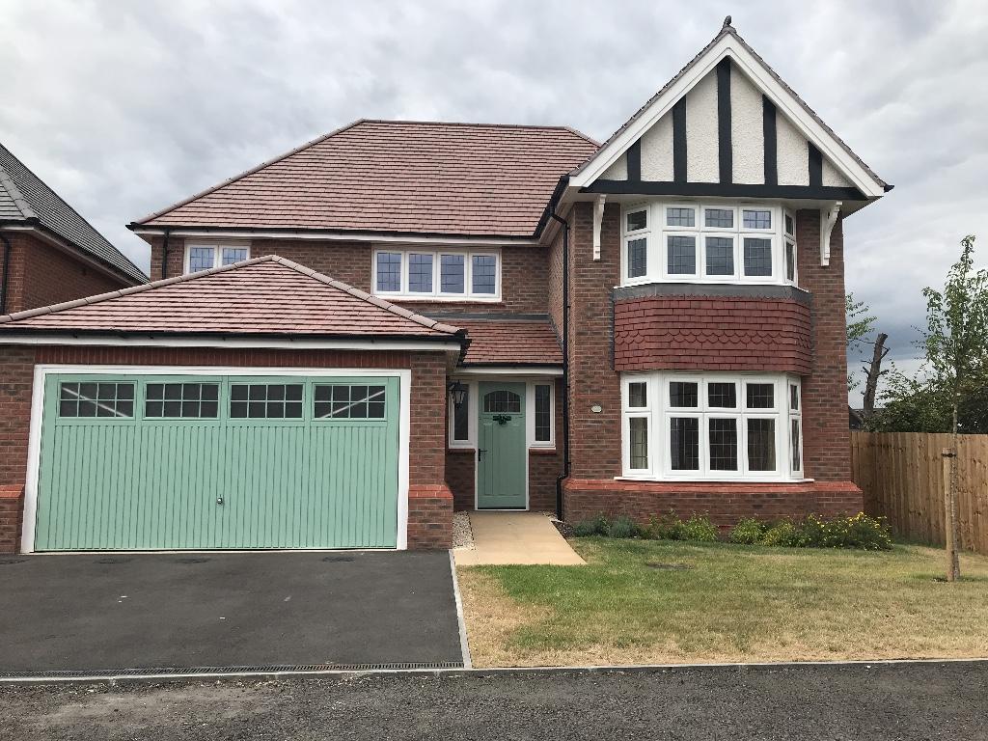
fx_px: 799
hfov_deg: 63.4
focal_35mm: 28
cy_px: 370
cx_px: 494
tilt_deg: +5.9
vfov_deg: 49.7
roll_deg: -0.9
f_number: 1.8
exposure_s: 1/1473
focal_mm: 3.99
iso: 20
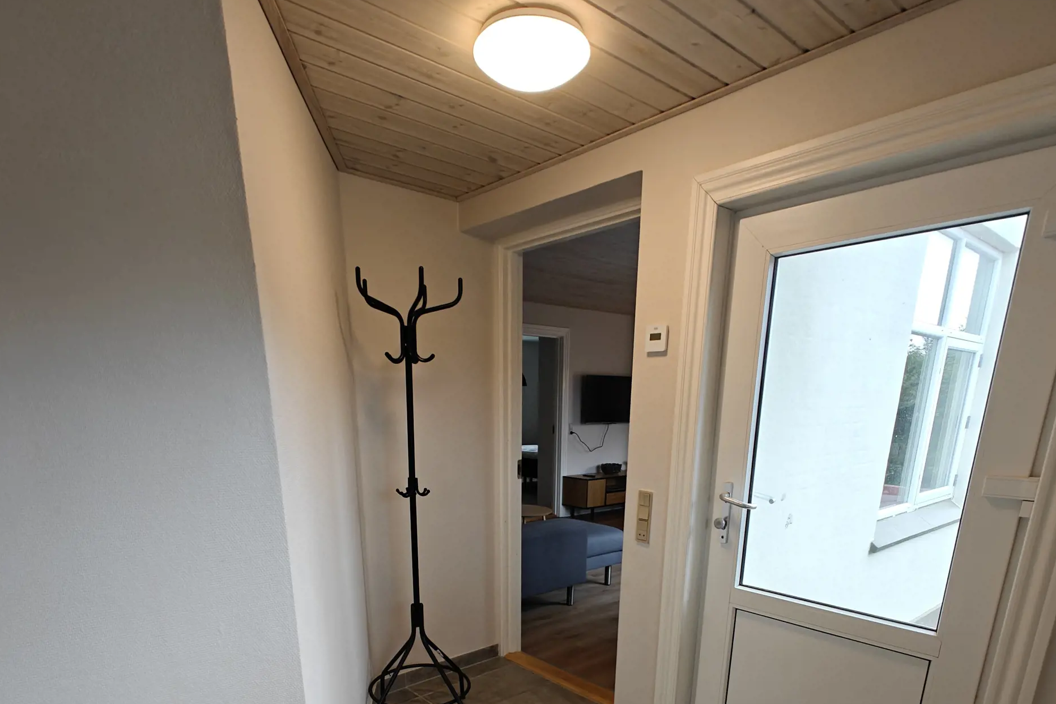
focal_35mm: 20
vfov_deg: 56.2
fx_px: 587
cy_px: 590
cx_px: 529
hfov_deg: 84.0
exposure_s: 1/50
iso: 80
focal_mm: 2.62
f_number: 2.2
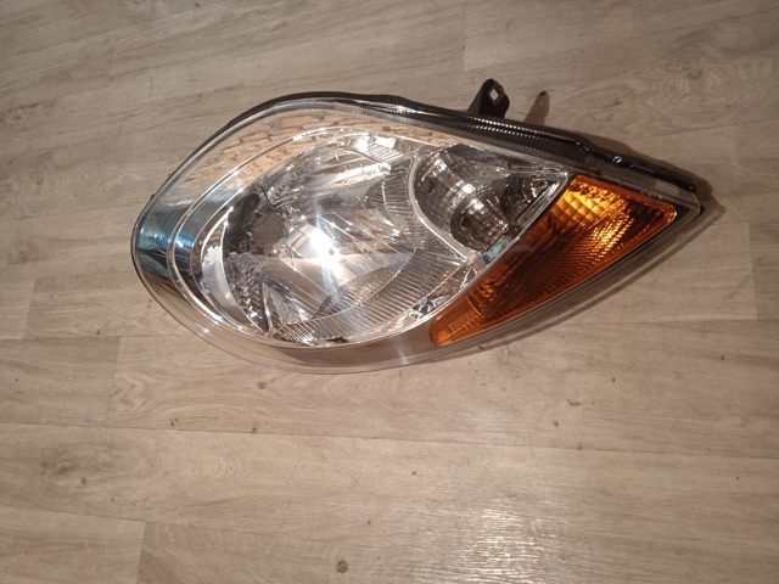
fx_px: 630
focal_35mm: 28
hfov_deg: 63.4
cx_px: 390
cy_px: 292
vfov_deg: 49.7
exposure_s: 1/20
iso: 734
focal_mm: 3.43
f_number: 2.2
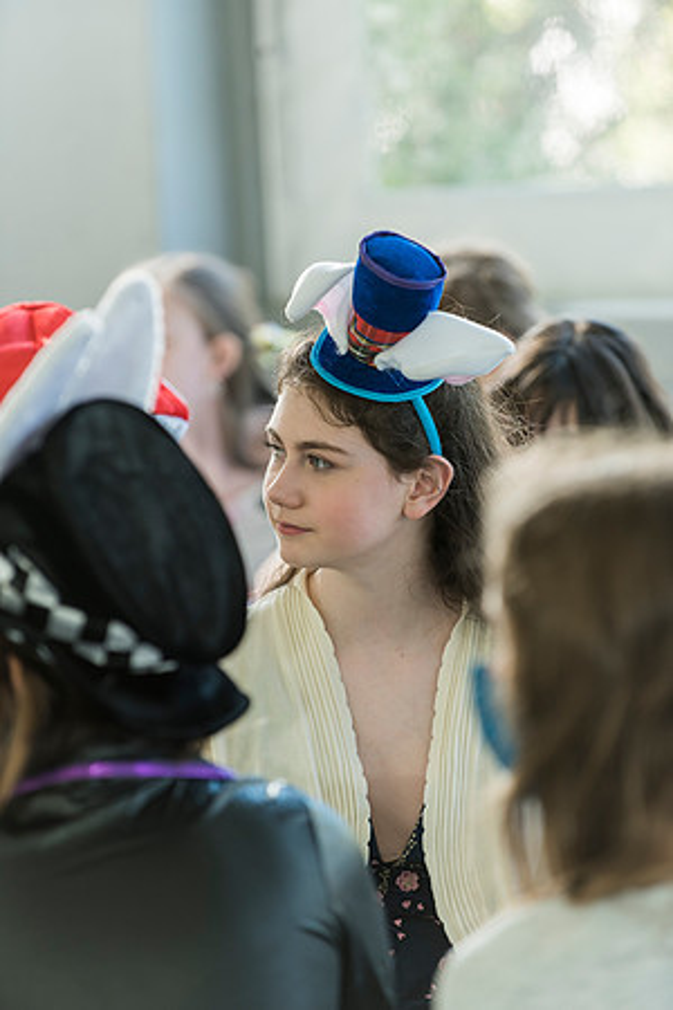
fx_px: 5608
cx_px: 336
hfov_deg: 6.9
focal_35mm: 200
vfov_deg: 10.3
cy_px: 505
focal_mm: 200
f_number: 4
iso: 500
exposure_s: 1/125
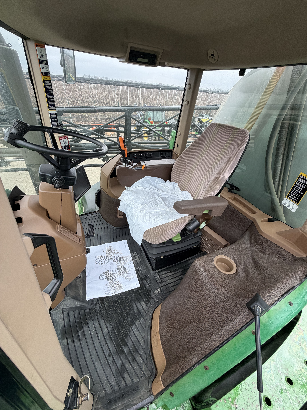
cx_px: 154
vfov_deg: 102.1
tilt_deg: -36.2
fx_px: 166
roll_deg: -5.8
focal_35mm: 14
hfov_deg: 85.7
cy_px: 205
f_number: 2.2
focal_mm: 2.22
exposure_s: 1/121
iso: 100
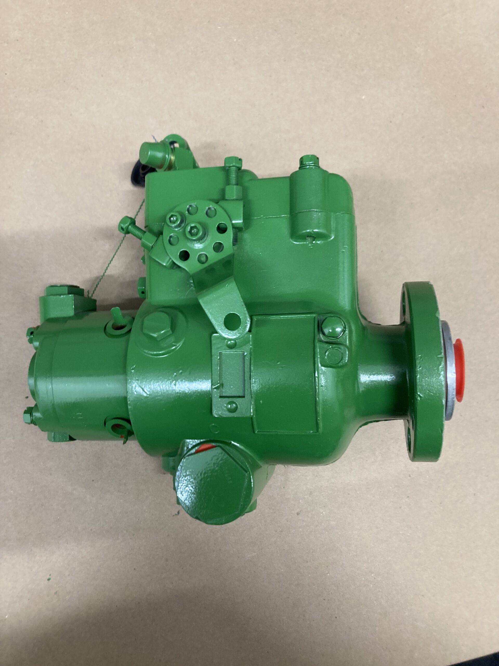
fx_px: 538
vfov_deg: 63.4
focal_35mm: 28
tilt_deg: -81.2
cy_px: 333
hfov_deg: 49.7
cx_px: 250
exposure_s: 1/60
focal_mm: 3.99
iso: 200
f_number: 1.8
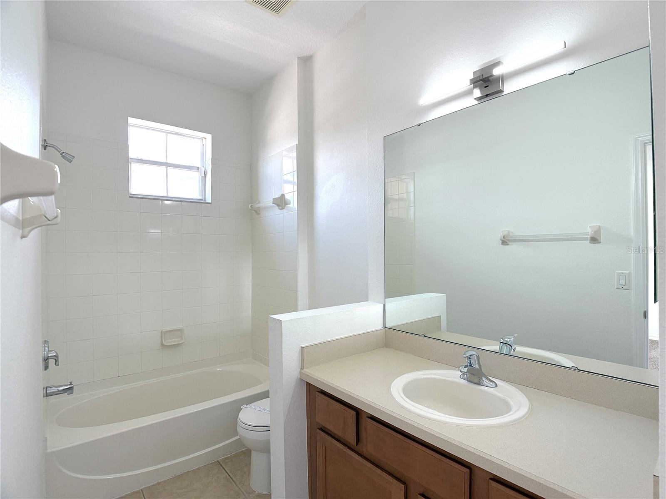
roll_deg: +0.2
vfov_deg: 56.8
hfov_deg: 71.6
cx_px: 333
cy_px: 250
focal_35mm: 24
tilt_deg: +0.5
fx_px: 462
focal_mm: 6.76
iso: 125
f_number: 1.78
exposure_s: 1/236
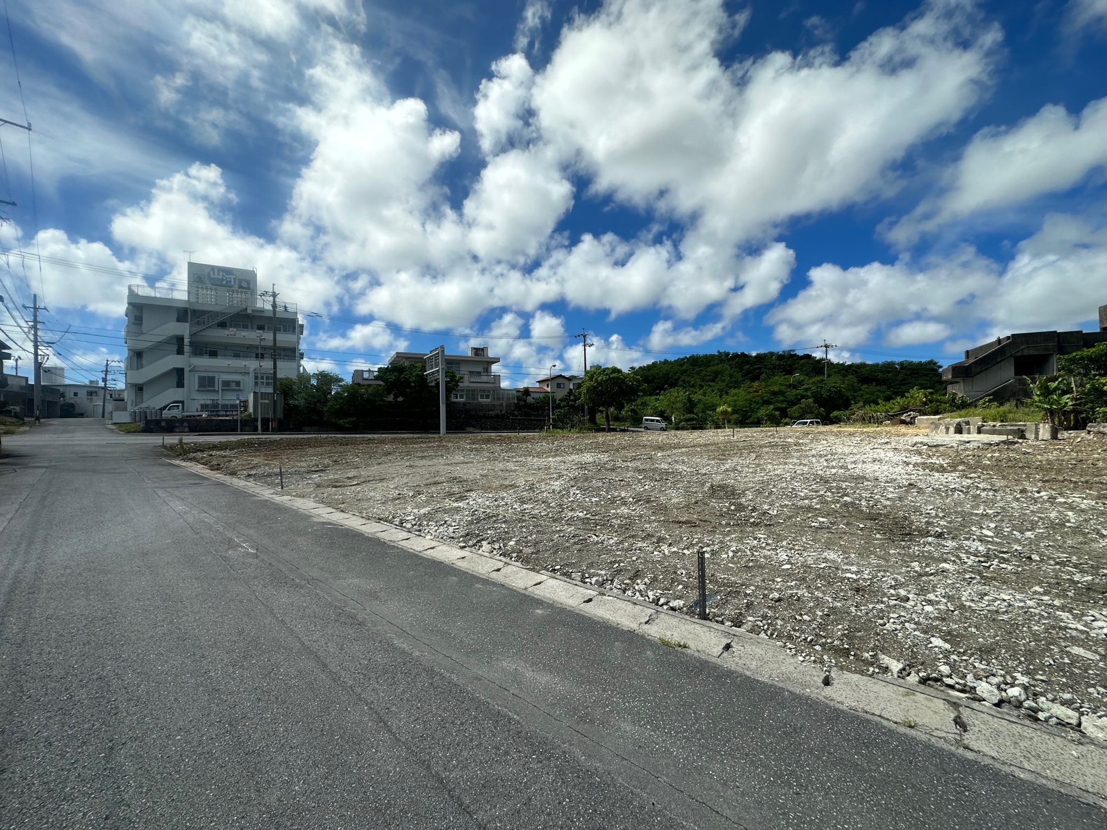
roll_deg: +0.4
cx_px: 554
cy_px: 415
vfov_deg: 85.7
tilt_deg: +0.8
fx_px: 448
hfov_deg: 102.1
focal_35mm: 14
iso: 50
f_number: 2.2
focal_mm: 2.22
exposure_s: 1/4464
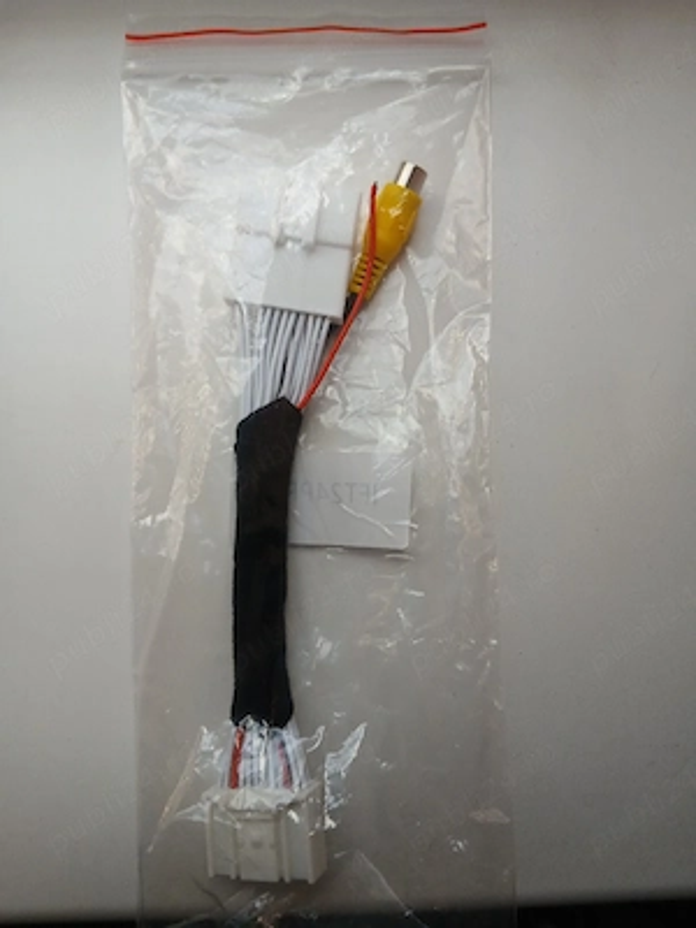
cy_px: 464
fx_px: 697
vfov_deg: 67.3
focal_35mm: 26
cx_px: 348
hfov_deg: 53.1
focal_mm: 3.98
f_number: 1.8
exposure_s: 1/50.3
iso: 125
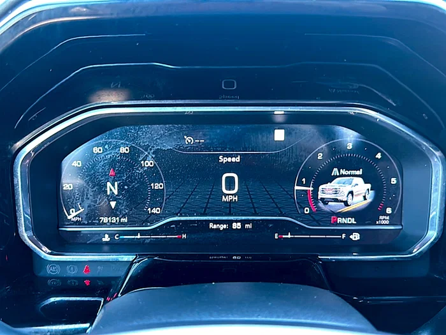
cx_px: 223
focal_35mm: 25
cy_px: 168
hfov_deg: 69.4
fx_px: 322
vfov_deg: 54.9
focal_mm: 6.86
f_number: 1.78
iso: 200
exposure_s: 1/50
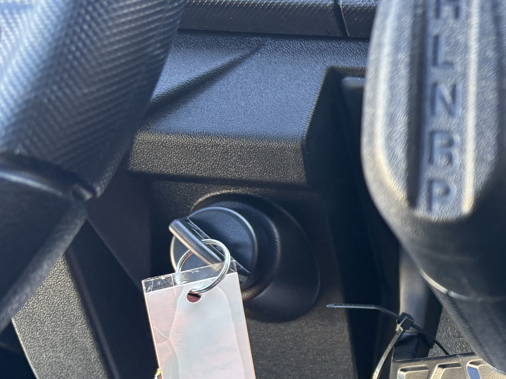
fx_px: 1023
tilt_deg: -29.8
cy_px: 298
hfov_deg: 24.0
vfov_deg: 20.8
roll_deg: -2.5
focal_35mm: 70
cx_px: 675
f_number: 1.6
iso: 125
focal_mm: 5.96
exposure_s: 1/66
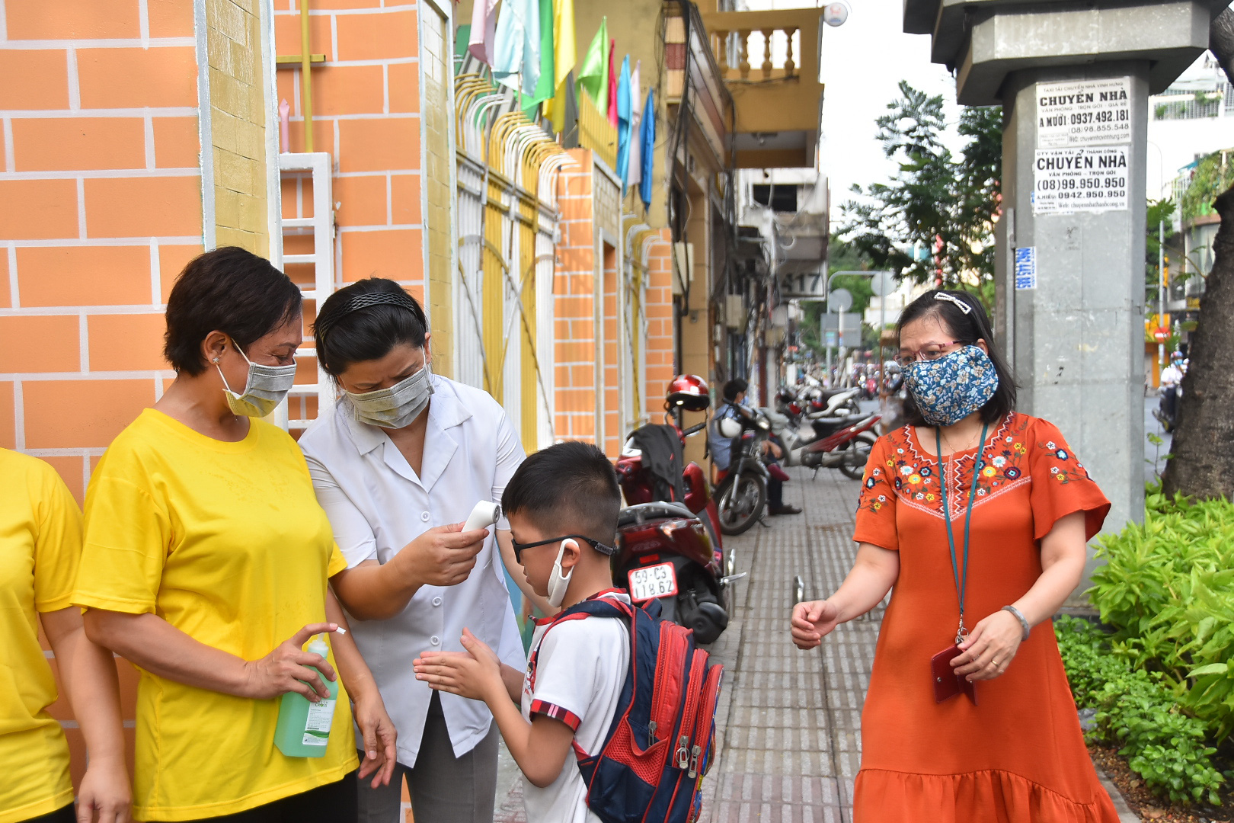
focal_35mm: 48
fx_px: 1645
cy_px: 412
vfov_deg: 28.1
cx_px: 617
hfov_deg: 41.1
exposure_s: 1/400
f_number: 4.5
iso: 400
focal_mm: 32
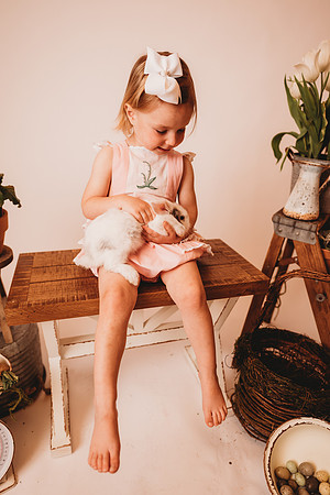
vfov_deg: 73.7
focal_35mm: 24
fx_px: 330
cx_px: 165
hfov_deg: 53.1
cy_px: 248
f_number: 2.5
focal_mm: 24
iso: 160
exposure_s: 1/160
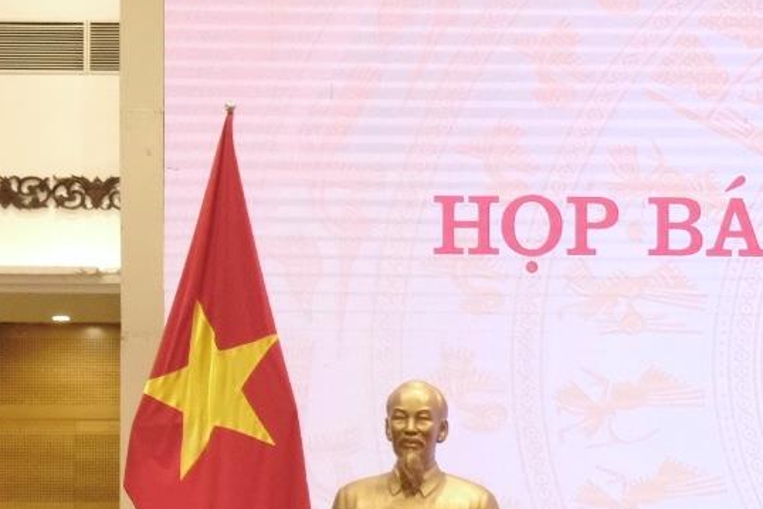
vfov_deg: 6.2
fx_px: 4685
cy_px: 576
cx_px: 1186
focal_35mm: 221
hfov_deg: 9.0
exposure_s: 1/125
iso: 6400
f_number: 8
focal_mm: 44.4
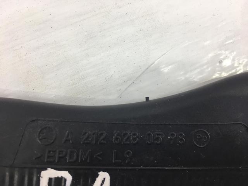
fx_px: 208
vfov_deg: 48.2
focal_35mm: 29
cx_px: 124
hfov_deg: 61.7
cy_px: 93
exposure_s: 1/50
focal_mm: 4.15
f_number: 2.2
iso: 32
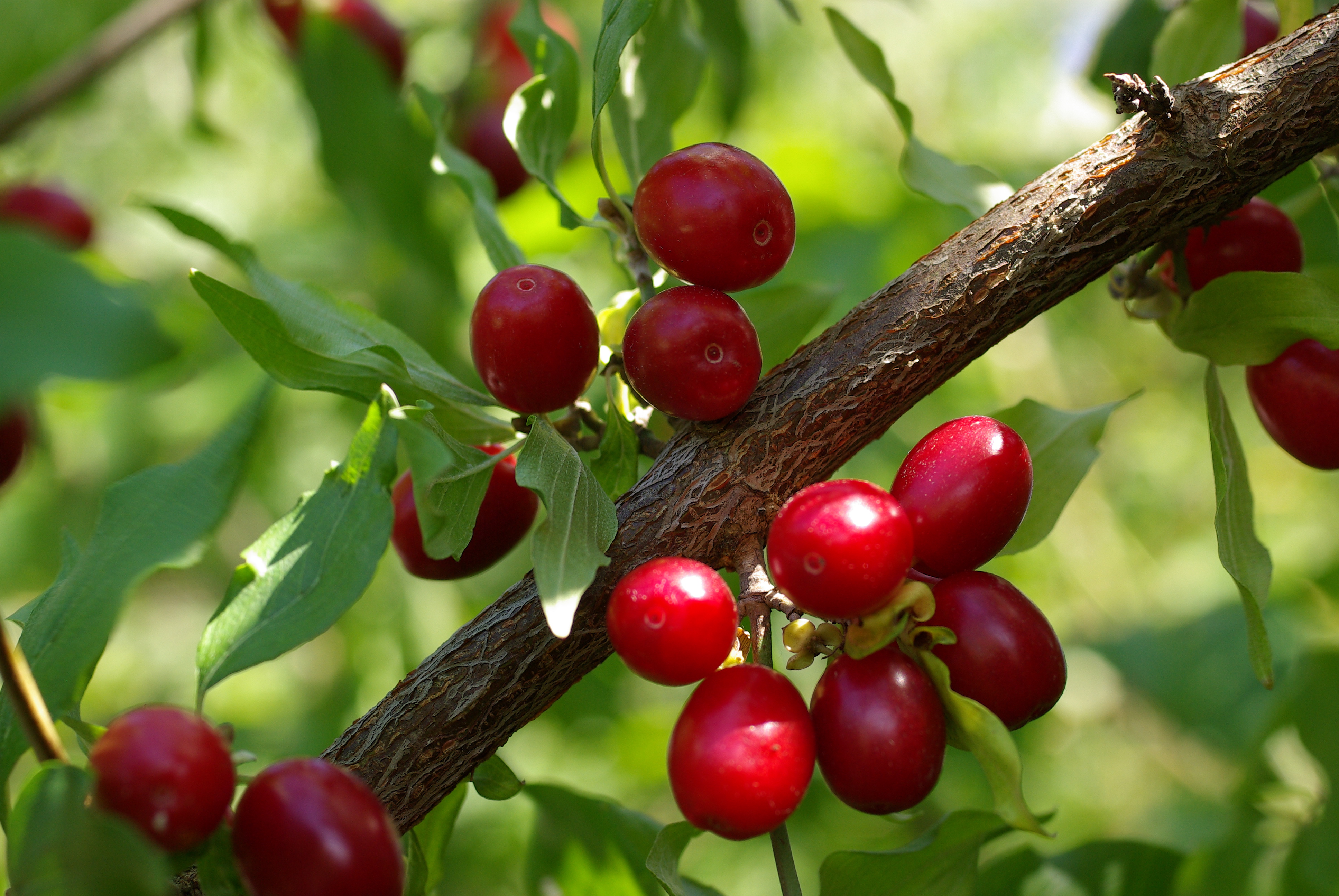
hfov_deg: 27.0
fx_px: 2793
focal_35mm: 75
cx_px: 670
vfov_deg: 18.2
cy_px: 448
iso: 200
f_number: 4
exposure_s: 1/125
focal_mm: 50
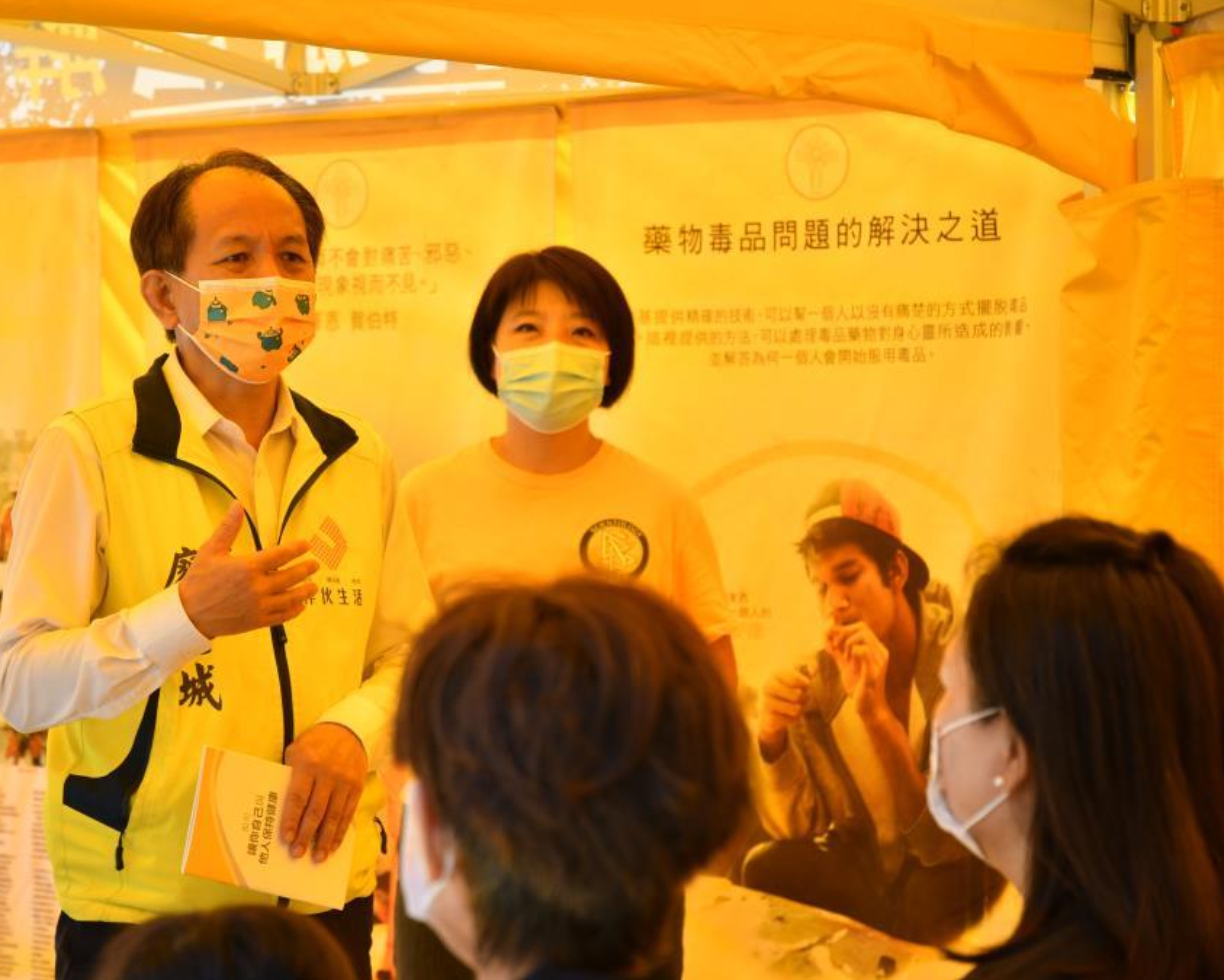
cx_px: 514
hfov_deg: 18.1
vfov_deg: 14.5
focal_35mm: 106
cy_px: 486
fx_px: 3841
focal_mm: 62
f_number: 4
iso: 200
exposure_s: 1/640
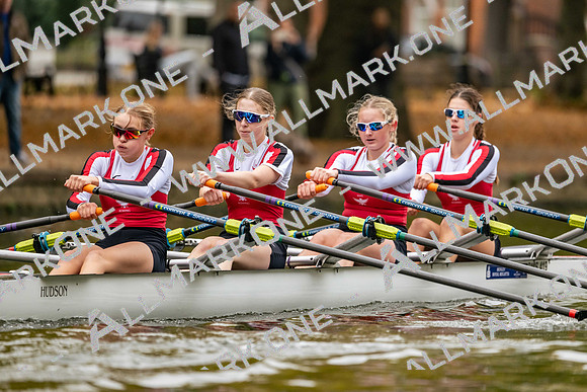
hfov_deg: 5.2
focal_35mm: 400
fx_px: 6523
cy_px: 196
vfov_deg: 3.4
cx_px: 294
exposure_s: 1/2500
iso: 2500
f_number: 4.5
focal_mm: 400
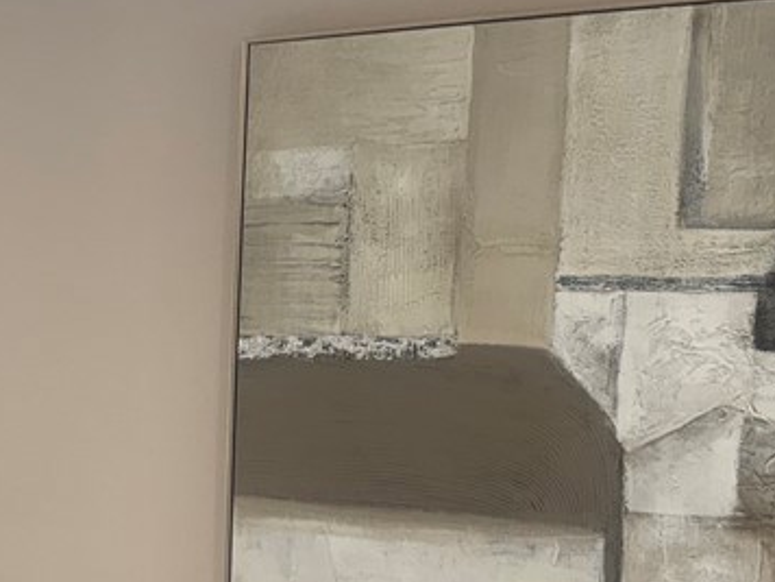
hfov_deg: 27.0
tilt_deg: -3.7
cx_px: 57
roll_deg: -0.9
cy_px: 442
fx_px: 1545
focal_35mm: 69
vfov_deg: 21.1
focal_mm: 6.76
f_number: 1.78
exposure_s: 1/120
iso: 80
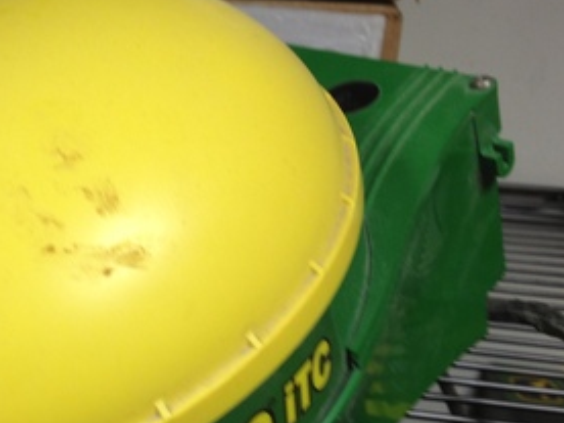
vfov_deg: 21.3
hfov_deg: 27.6
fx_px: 1124
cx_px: 110
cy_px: 239
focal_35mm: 69
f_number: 2.4
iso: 50
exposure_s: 1/24
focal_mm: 4.28
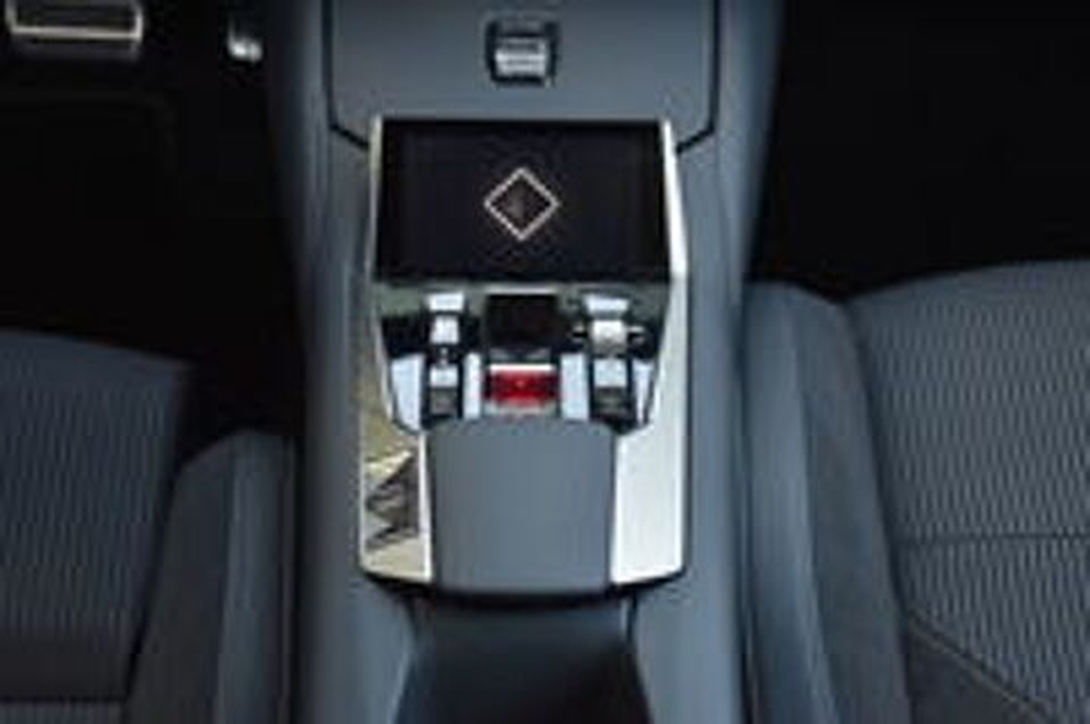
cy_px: 362
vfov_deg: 26.4
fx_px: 1543
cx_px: 545
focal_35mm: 51
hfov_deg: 38.9
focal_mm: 34
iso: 640
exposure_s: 1/60
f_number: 4.2
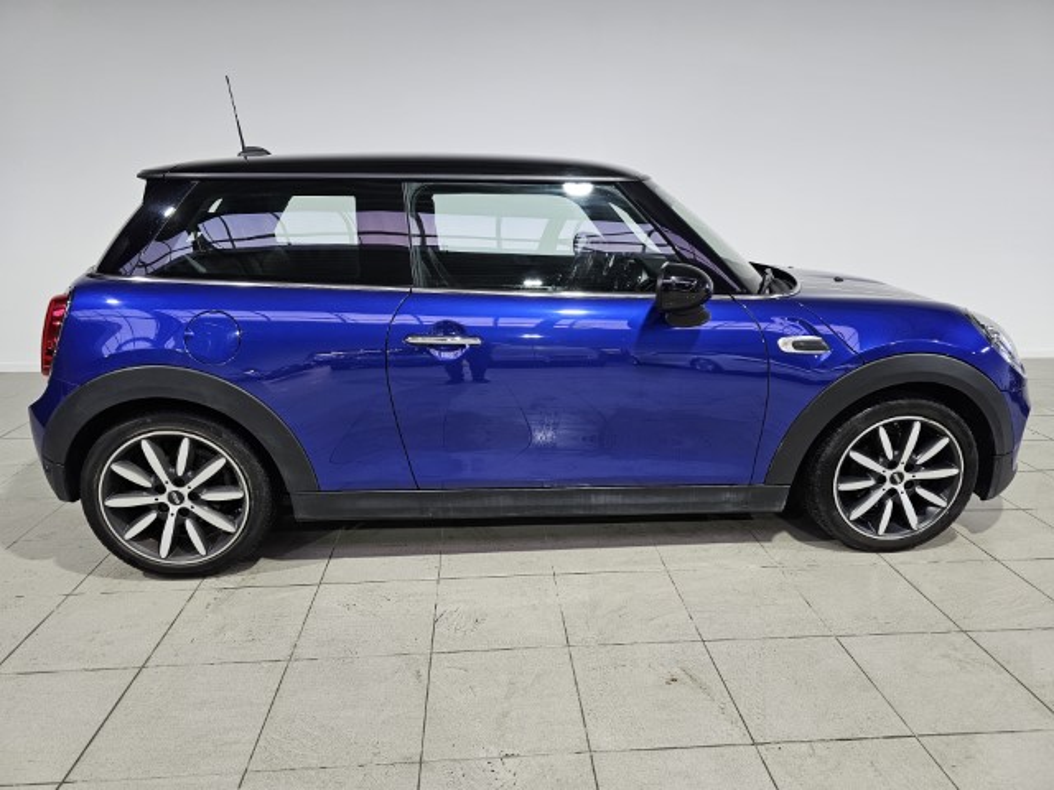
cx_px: 527
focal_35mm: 23
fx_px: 700
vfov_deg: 58.9
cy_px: 395
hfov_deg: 73.9
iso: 160
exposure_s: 1/120
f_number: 1.7
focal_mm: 6.3
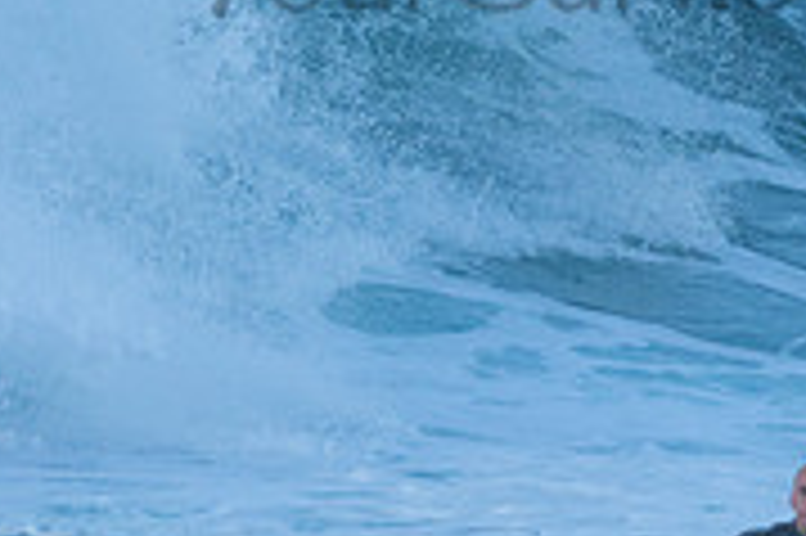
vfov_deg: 0.6
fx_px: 54332
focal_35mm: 2429
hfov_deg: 0.8
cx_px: 657
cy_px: -92
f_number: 5.6
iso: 720
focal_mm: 500
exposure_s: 1/1600
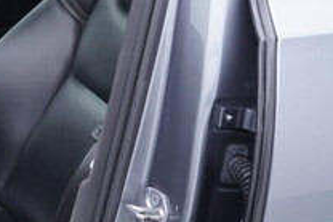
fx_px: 879
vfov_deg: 14.3
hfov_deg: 19.7
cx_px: -106
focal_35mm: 95
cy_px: 34
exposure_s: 1/40
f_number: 2.8
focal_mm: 24
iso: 160
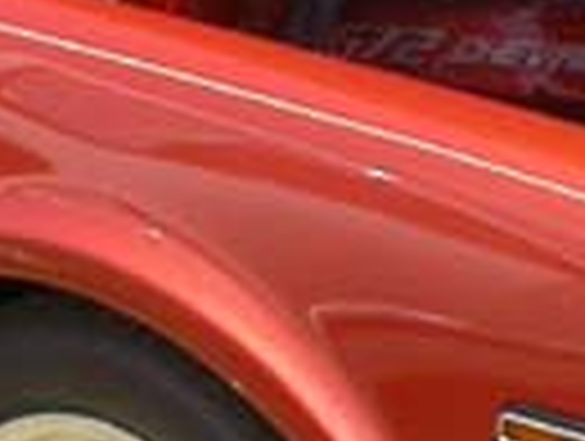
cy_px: 4
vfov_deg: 6.4
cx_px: 130
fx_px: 3945
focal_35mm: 233
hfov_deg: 8.5
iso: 100
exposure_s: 1/268
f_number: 6
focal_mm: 7.85
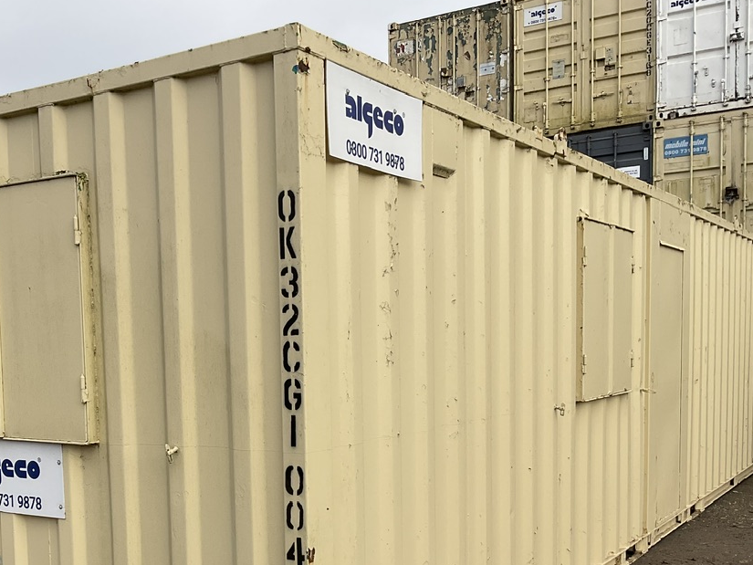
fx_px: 979
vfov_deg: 31.6
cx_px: 282
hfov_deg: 41.8
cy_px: 424
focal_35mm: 45
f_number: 1.8
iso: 16
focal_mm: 3
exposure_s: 1/1675
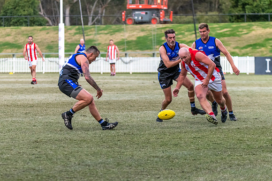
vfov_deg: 7.0
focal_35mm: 198
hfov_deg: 10.4
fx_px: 1493
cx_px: 114
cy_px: 92
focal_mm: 150
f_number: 5
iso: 2200
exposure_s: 1/1600
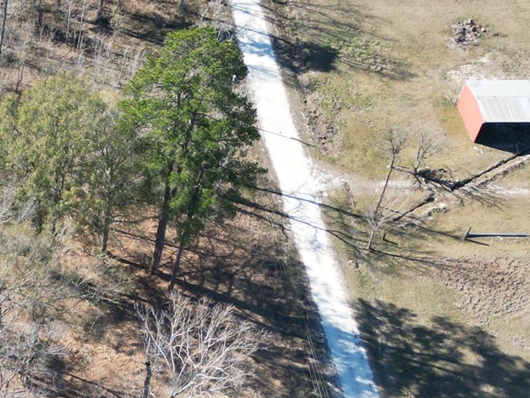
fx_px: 1210
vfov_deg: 18.3
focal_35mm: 79
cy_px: 368
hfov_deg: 22.9
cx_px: -89
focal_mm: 6.72
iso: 200
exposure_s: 1/1250
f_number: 1.7
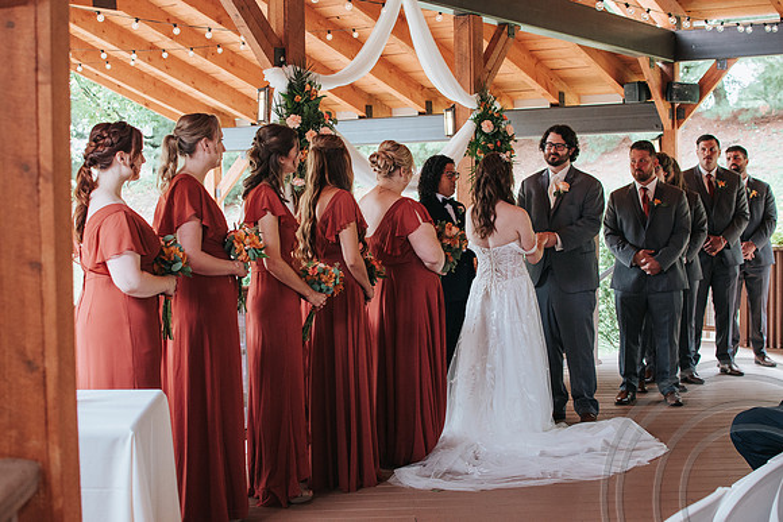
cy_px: 261
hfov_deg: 37.8
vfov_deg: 25.8
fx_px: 1142
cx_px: 392
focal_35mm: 52
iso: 800
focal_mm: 35
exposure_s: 1/250
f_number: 3.5
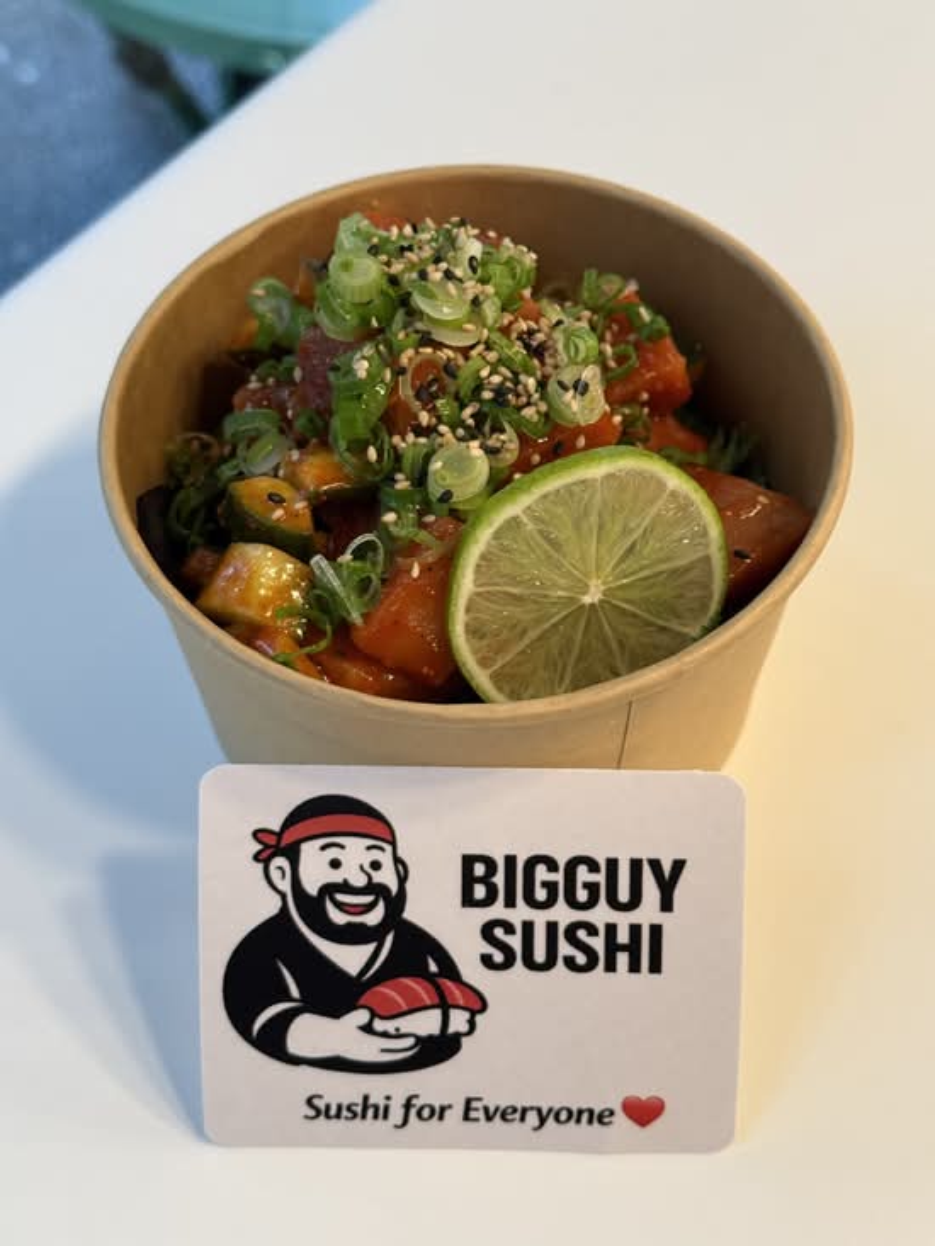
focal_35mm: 48
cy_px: 623
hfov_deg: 30.3
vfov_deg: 39.7
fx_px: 1728
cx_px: 468
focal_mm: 6.76
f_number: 1.78
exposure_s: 1/60
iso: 250
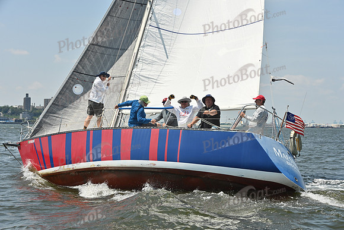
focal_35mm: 70
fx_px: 669
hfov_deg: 28.8
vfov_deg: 19.5
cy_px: 115
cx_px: 172
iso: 320
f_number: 9
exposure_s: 1/1250
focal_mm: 70
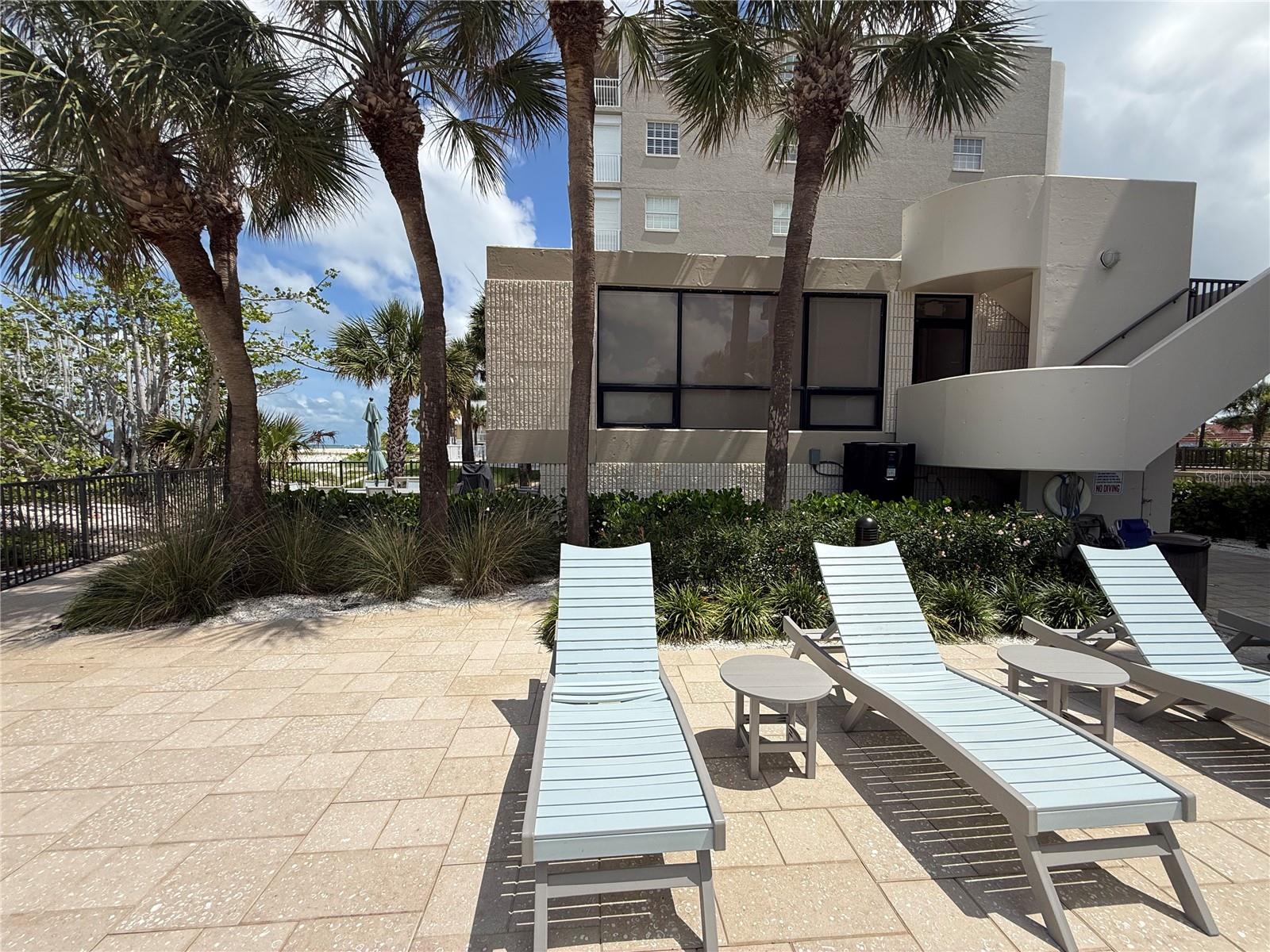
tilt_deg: -2.1
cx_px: 635
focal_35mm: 14
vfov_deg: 85.7
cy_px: 476
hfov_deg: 102.1
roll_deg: -0.6
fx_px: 514
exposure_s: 1/2976
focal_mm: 2.22
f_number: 2.2
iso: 50
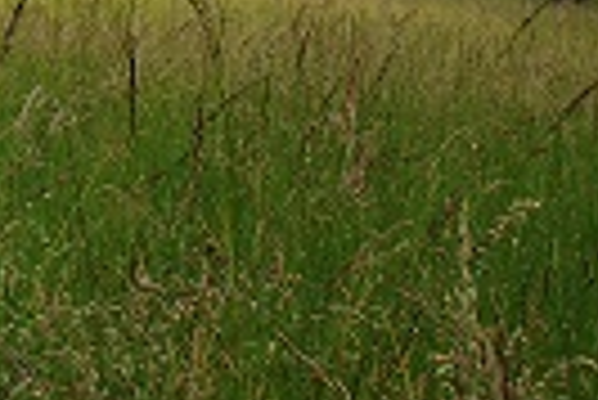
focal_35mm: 120
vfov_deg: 10.8
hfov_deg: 16.3
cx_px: -139
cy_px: -310
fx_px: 1995
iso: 100
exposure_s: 1/125
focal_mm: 22
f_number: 7.1
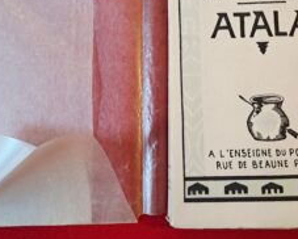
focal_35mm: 43
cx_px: 182
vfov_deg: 34.5
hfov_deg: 42.6
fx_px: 380
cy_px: 74
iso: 200
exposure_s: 1/50
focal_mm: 4.65
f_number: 1.8
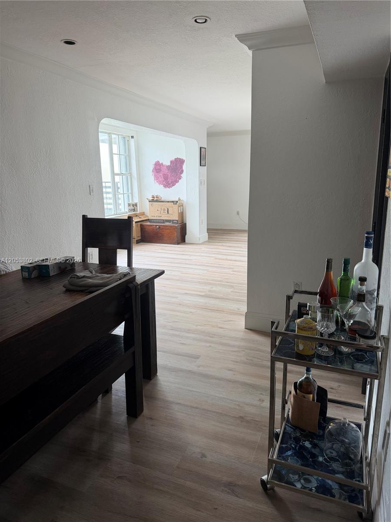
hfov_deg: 56.8
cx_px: 196
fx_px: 361
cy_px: 261
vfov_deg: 71.6
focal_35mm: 24
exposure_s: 1/121
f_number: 1.78
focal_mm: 6.76
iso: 125
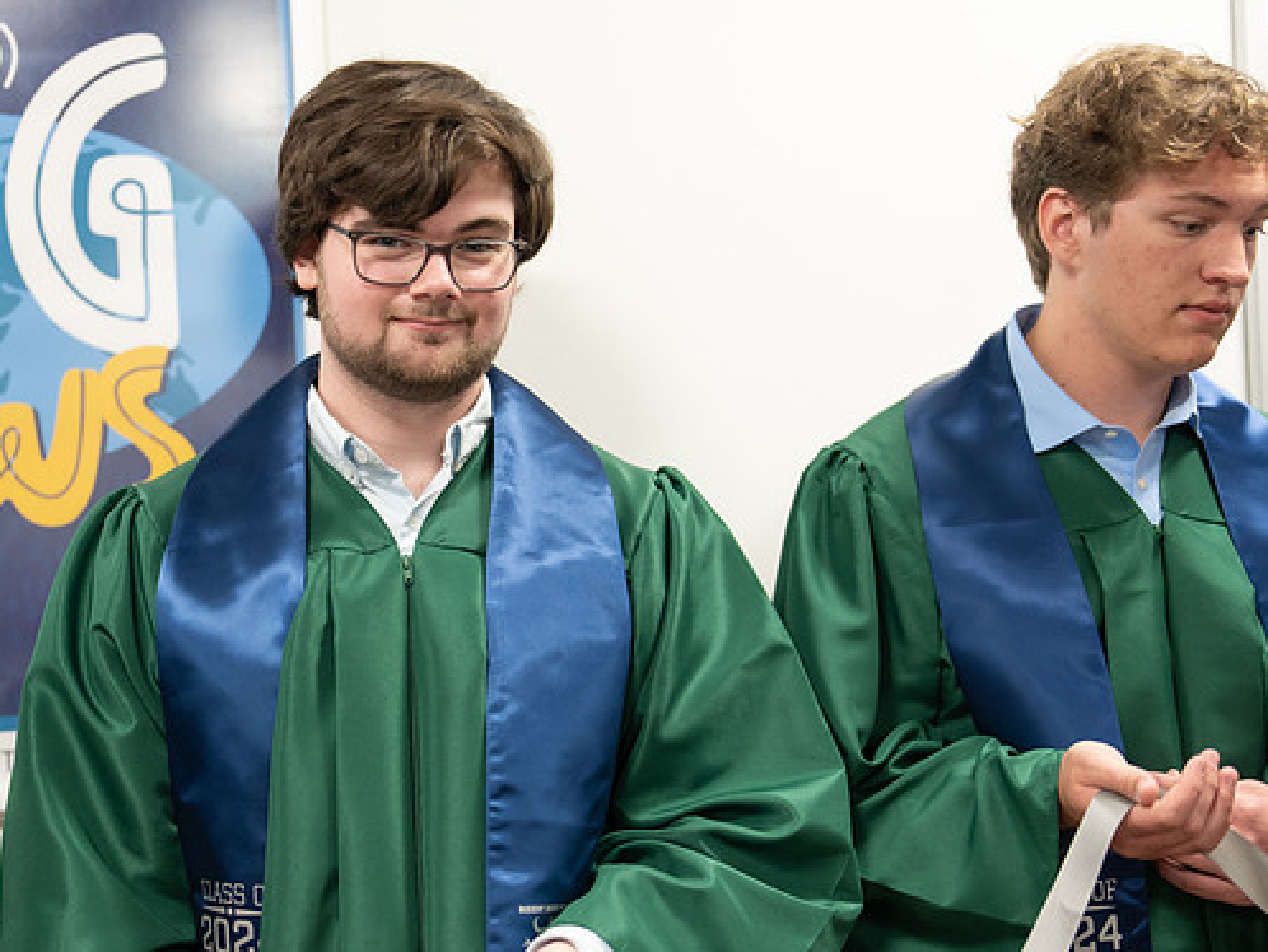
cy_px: 550
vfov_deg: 22.3
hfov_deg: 29.1
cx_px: 408
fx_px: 2419
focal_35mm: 66
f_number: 1.2
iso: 500
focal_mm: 50
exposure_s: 1/320
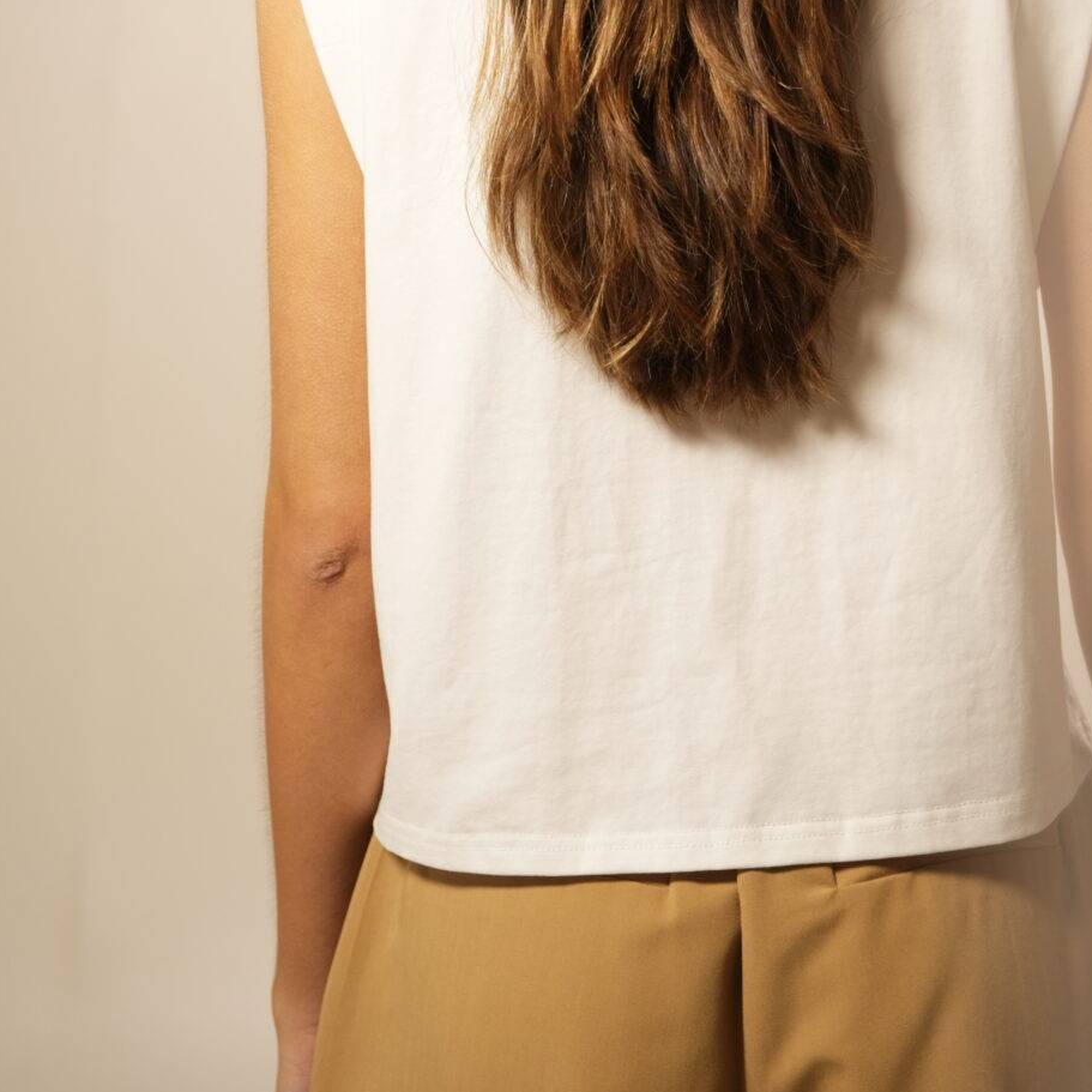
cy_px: 60
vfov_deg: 20.1
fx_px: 2998
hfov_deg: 20.6
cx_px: 696
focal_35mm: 84
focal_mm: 50
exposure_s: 1/125
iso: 640
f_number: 3.2
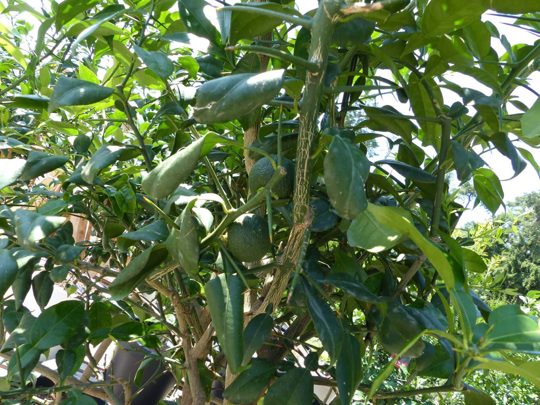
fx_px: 390
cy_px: 202
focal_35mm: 25
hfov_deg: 69.4
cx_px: 270
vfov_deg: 54.9
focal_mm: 4.5
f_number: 4
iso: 100
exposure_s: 1/125
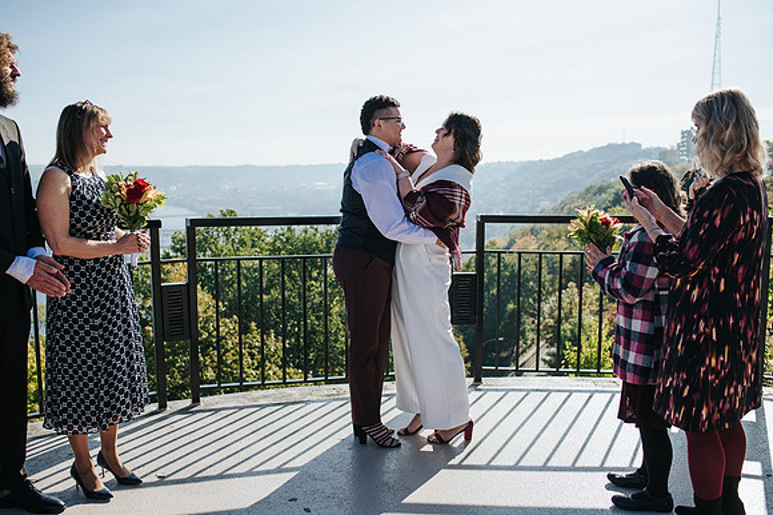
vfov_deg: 37.5
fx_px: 759
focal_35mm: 35
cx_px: 386
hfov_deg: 54.0
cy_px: 258
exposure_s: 1/1000
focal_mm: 35
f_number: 3.2
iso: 100
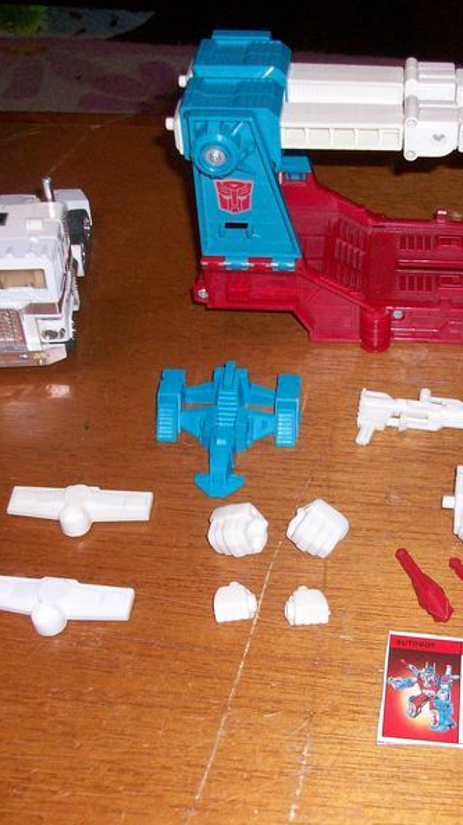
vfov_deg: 41.3
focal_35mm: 50
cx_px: 384
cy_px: 412
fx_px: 1093
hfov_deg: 23.5
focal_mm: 5.7
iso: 160
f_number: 2.8
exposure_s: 1/60
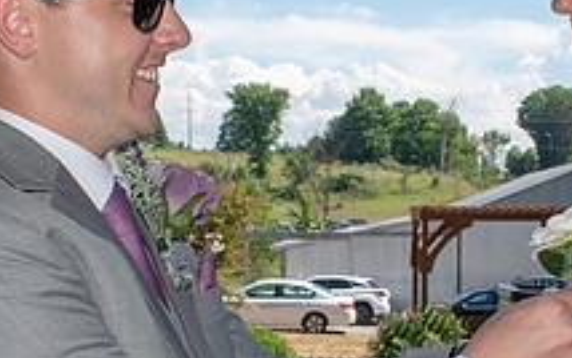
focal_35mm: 91
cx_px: 364
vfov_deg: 14.4
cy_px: 242
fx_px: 1419
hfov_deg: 22.7
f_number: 8
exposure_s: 1/200
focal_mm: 22
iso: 100
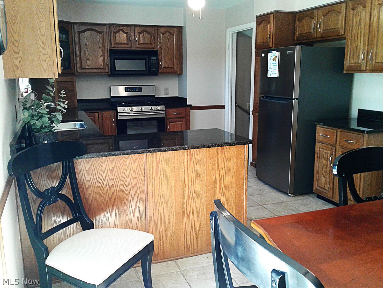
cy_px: 144
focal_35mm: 33
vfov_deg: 42.9
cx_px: 192
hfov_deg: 55.4
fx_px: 365
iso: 50
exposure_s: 1/33
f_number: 2.2
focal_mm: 3.3
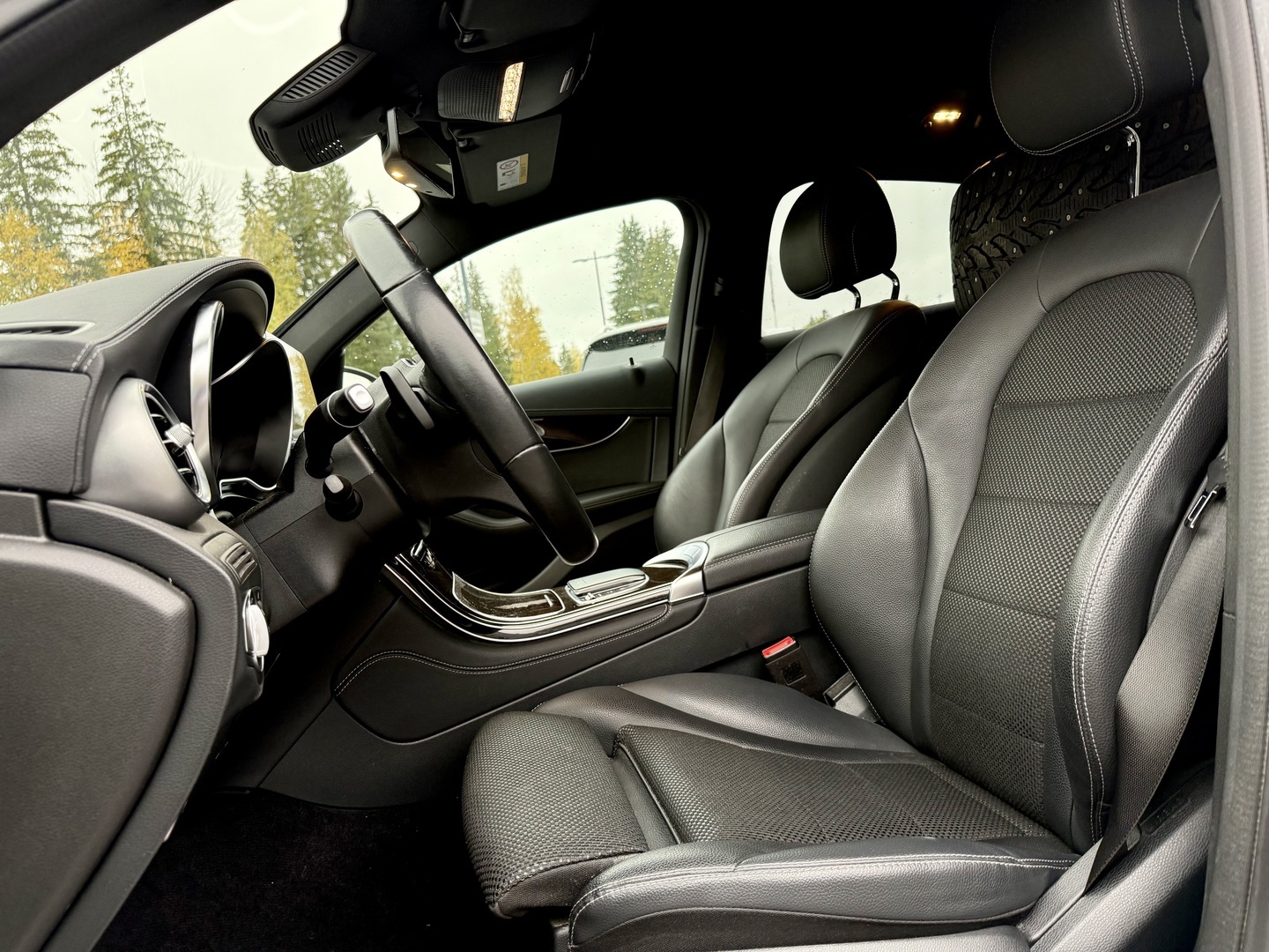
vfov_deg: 56.8
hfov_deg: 71.6
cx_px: 634
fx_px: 880
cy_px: 476
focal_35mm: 24
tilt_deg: -3.9
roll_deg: +7.1
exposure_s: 1/110
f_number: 1.78
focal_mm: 6.76
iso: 200
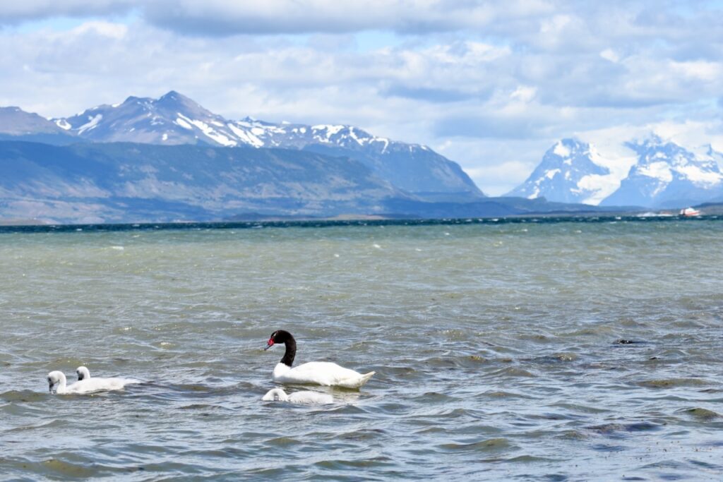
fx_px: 1707
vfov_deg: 16.1
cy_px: 241
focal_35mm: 85
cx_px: 362
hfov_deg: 23.9
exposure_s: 1/800
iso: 200
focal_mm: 85
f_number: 8
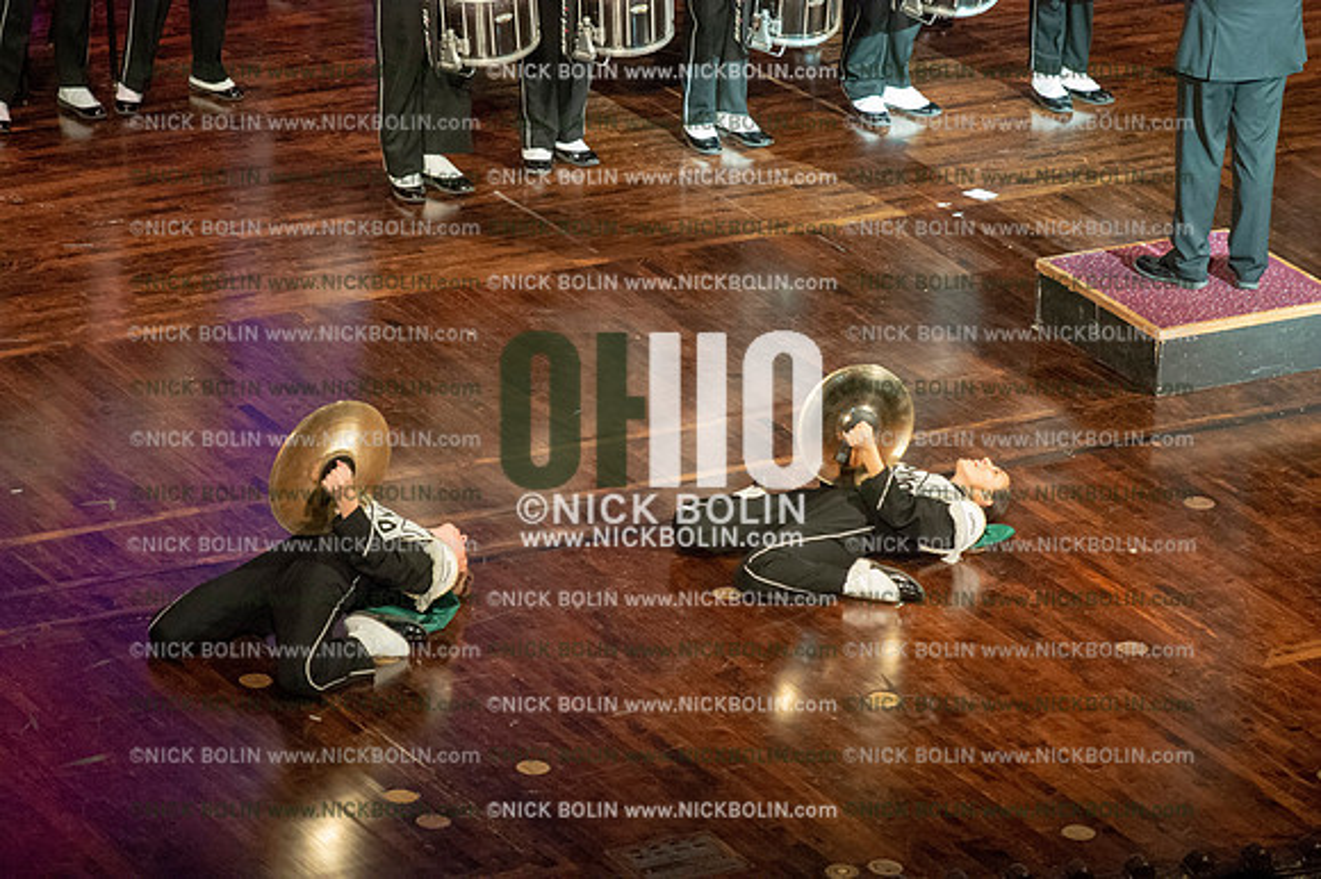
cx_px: 660
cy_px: 440
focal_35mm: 200
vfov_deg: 6.9
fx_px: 7334
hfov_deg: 10.3
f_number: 5.6
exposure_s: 1/320
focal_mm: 200
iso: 8000
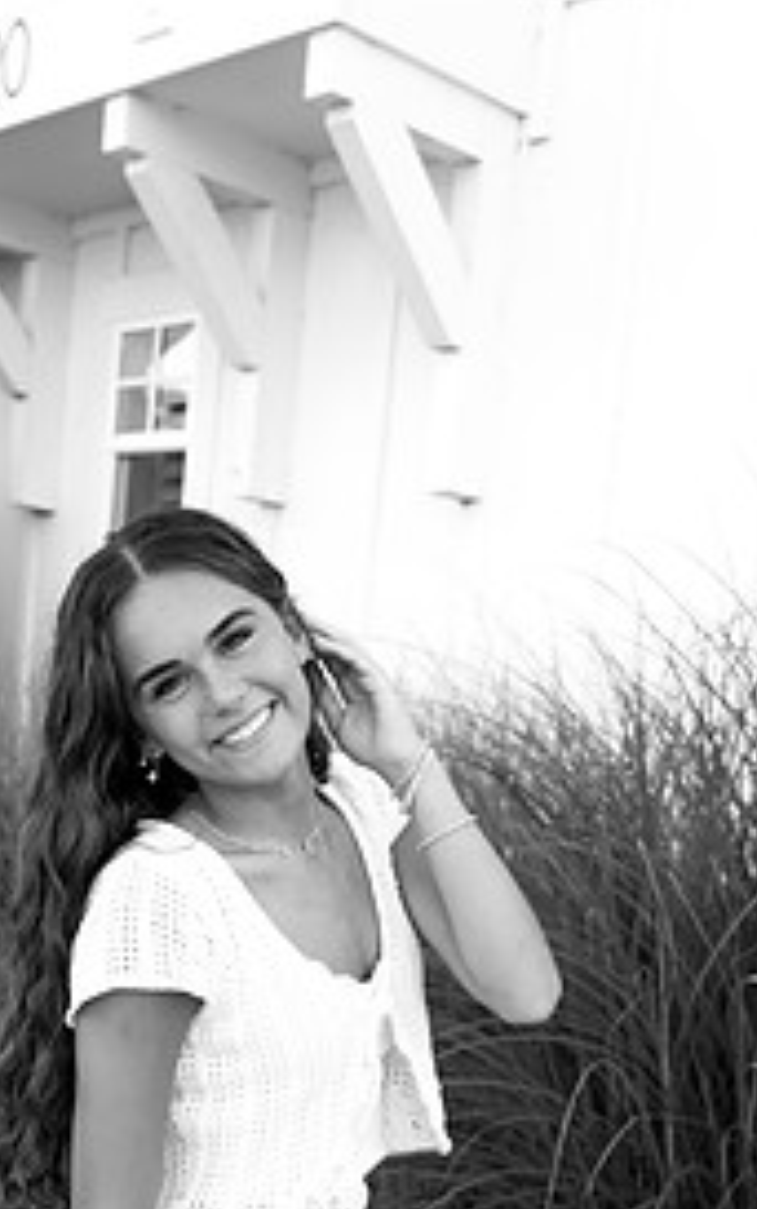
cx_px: 365
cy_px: 974
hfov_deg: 24.9
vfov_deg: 37.4
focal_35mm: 52
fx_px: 1714
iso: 1000
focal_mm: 31
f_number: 4
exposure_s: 1/800
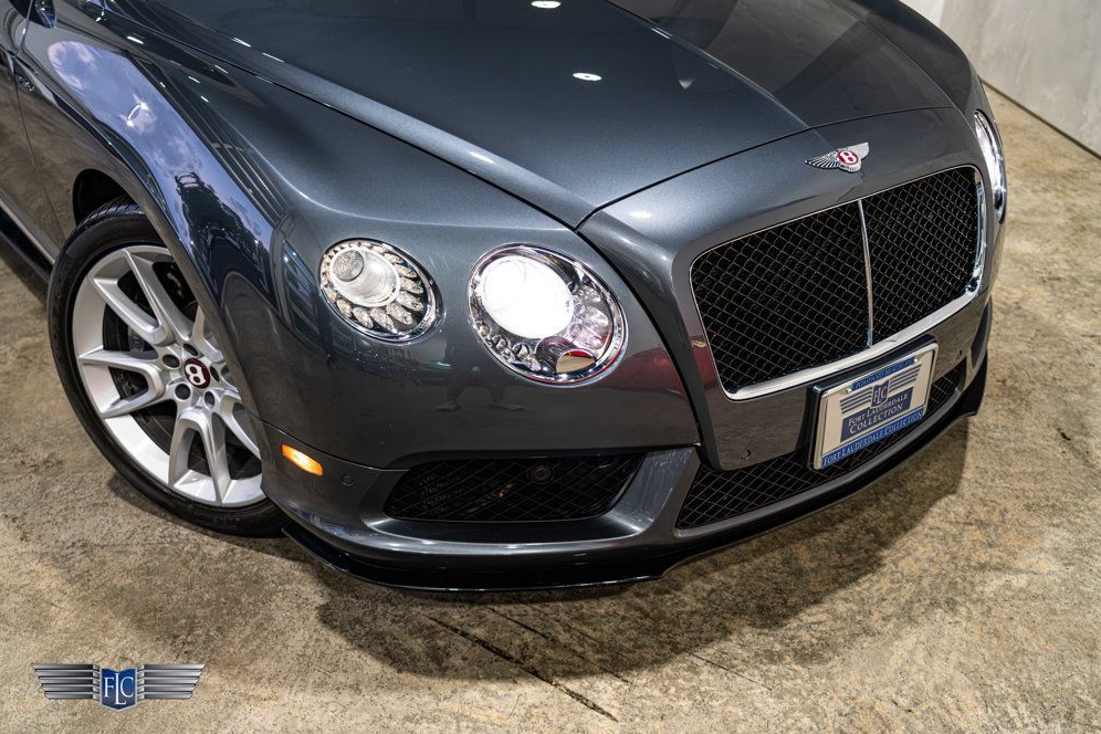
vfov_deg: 35.9
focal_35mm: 37
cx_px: 554
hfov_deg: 51.9
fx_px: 1131
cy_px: 366
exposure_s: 1/80
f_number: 4
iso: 1250
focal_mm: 36
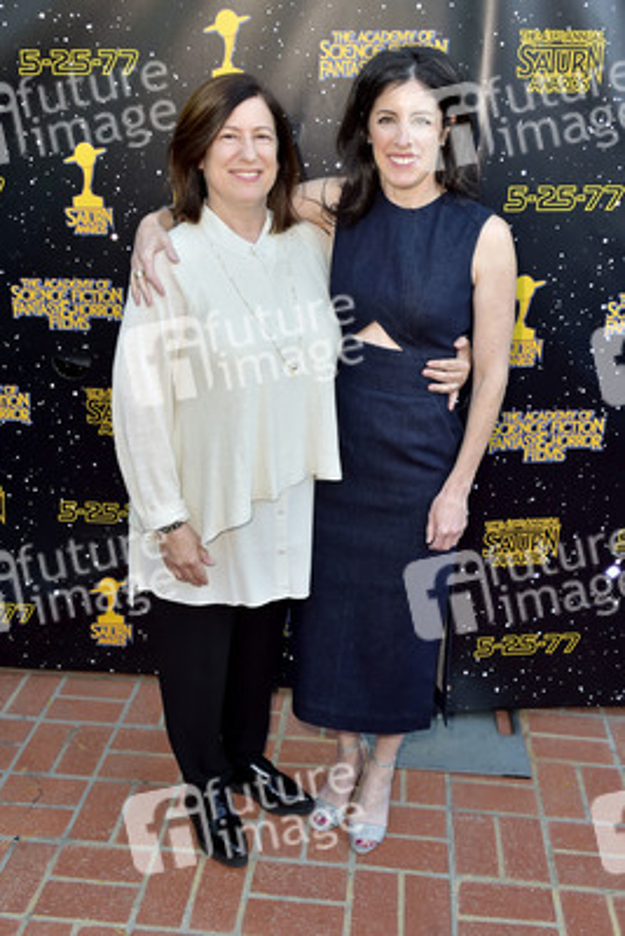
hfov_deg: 38.9
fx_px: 885
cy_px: 468
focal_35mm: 34
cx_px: 312
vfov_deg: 55.8
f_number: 6.3
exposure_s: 1/320
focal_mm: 34
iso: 500
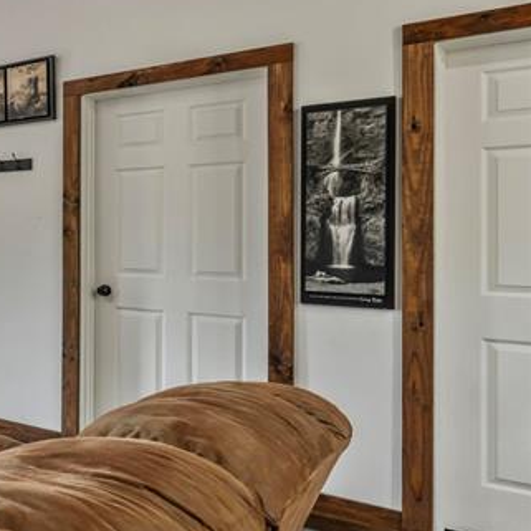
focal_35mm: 38
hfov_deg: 26.6
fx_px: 659
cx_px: -313
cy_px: 251
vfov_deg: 43.8
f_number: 8
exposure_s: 1/15
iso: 800
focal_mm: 14
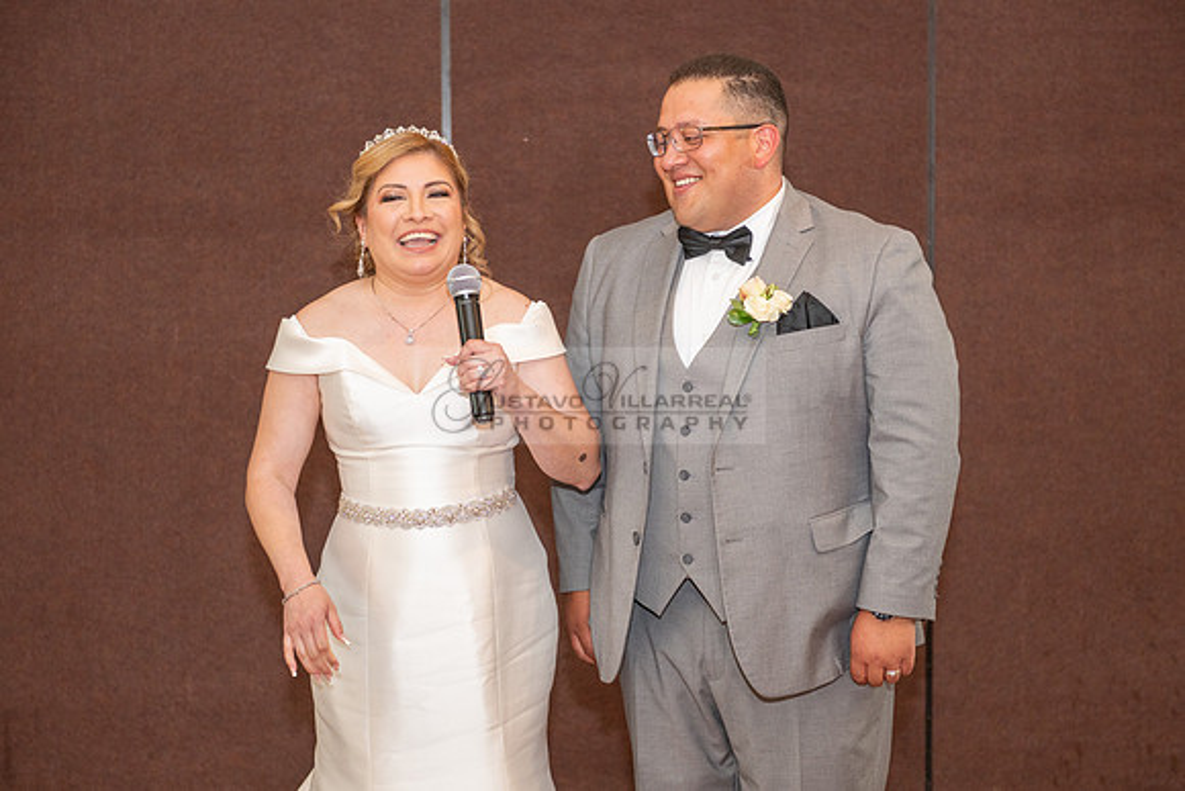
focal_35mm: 76
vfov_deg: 17.9
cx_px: 592
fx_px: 2510
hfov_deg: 26.6
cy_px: 431
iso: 800
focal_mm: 70
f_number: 3.5
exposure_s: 1/125
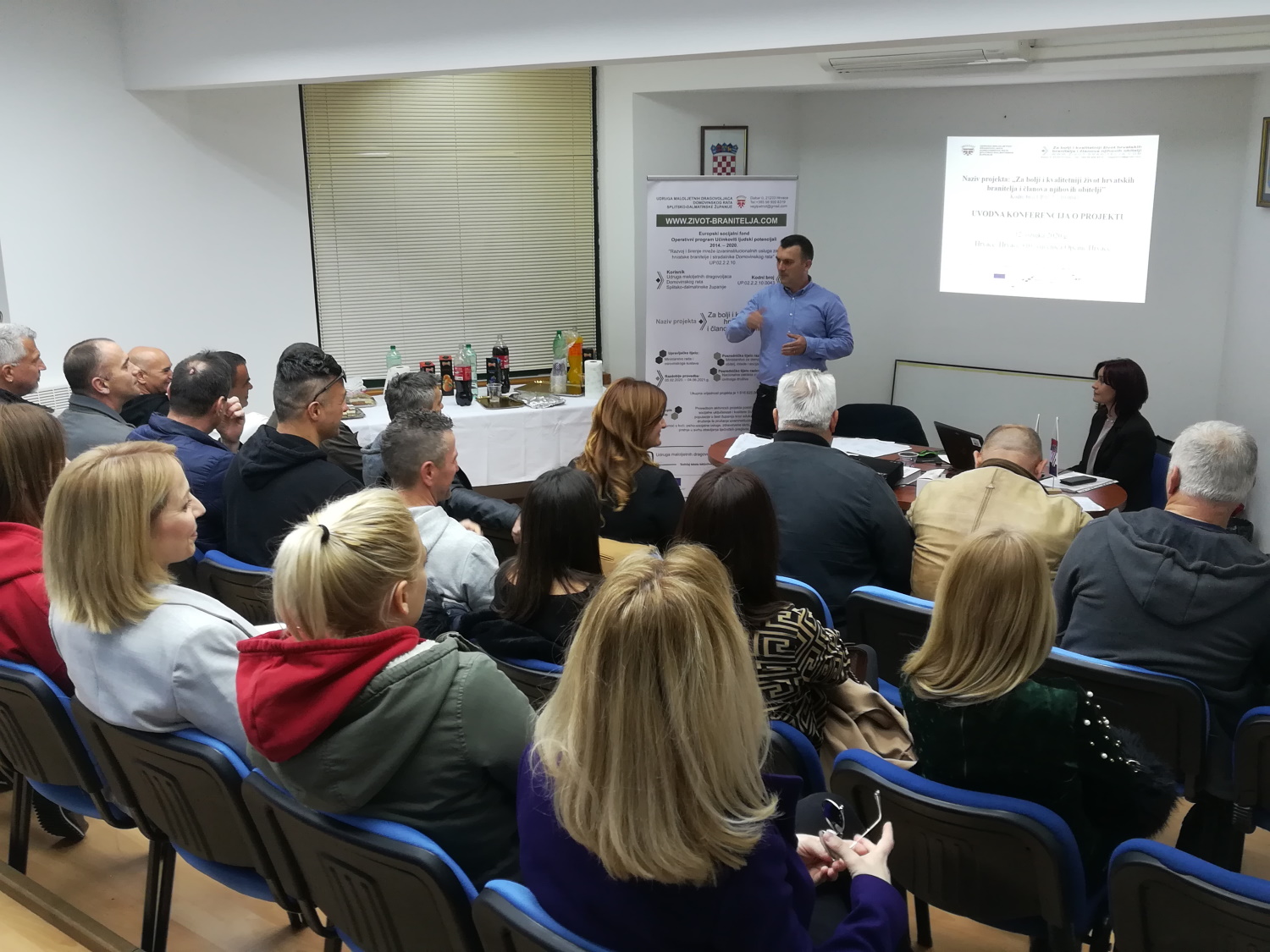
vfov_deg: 42.9
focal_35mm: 33
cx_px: 635
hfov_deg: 55.4
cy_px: 476
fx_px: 1211
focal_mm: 3.83
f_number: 2.2
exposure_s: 1/33.3
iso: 80
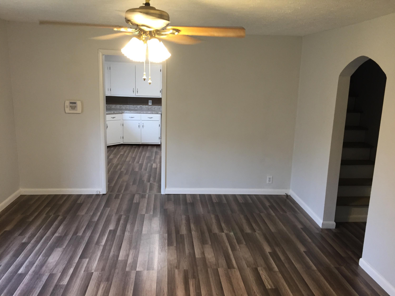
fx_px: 331
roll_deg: -2.5
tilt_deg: -9.6
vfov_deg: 48.2
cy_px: 148
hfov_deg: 61.7
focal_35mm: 29
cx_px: 198
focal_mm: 4.15
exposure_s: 1/30
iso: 100
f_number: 2.2
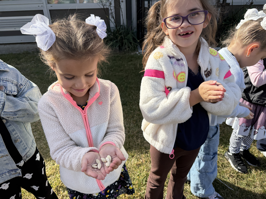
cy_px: 100
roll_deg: +2.3
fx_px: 184
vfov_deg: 56.8
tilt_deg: -29.6
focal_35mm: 24
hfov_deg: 71.6
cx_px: 133
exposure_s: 1/2370
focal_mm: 6.76
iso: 100
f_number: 1.78
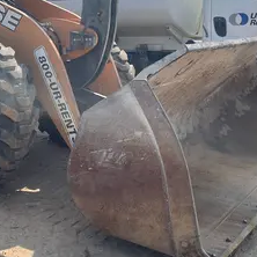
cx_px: 42
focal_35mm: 57
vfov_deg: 29.7
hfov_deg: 29.2
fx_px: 479
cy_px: 71
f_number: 1.6
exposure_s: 1/2506
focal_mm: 4.2
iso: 32
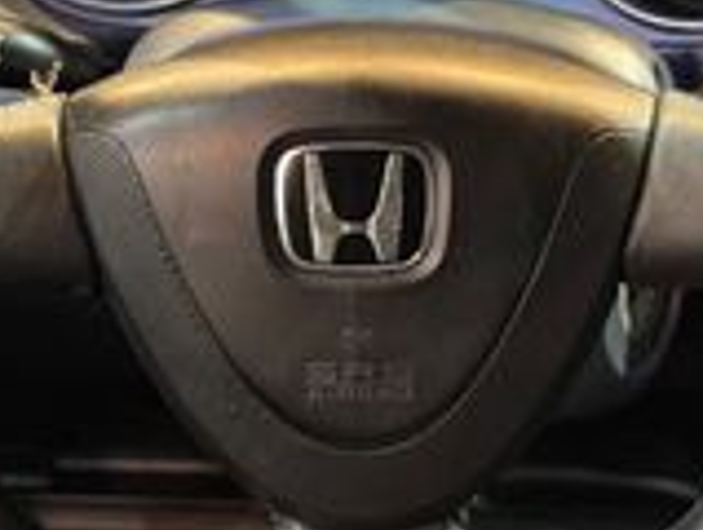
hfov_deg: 12.6
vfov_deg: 9.7
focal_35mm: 154
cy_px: 322
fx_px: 3135
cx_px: 738
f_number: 1.6
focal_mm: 5.96
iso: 400
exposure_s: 1/17
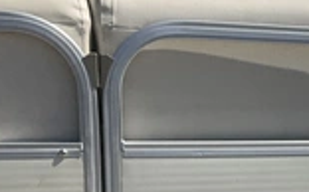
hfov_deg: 25.3
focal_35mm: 79
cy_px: 218
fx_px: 664
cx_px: 287
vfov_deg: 15.9
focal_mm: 3
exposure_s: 1/4065
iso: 25
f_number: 1.8
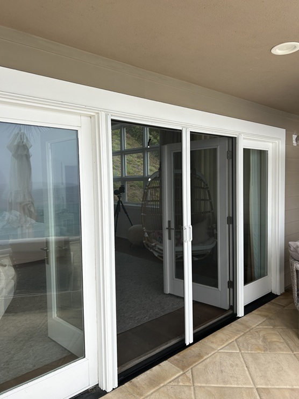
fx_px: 299
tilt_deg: -2.0
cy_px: 200
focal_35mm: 26
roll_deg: +2.3
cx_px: 150
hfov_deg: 53.1
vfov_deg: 67.3
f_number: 1.5
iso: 50
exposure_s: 1/2457
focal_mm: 5.7
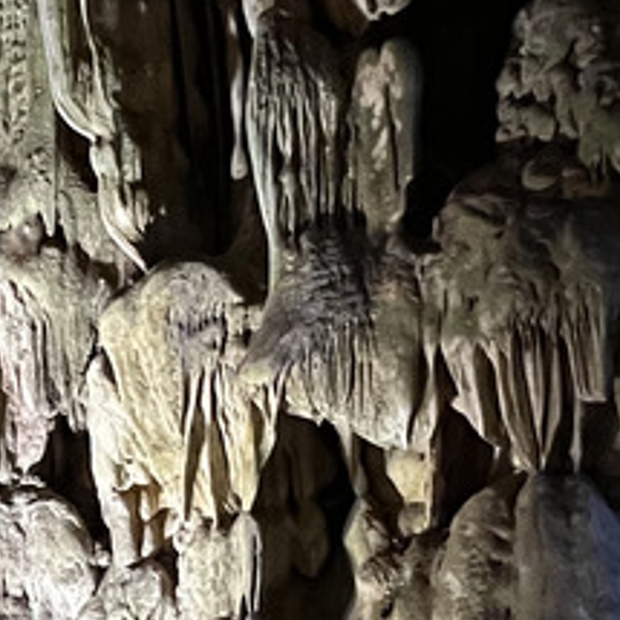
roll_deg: +1.4
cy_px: 464
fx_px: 1297
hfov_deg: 26.5
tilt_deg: +9.7
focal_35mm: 64
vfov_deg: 26.5
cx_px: 138
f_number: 1.8
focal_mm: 1.57
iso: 1000
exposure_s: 1/52
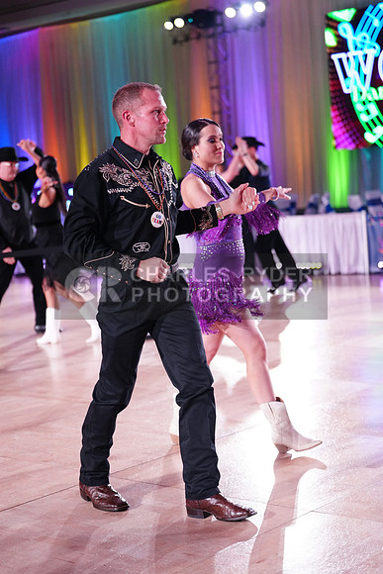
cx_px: 192
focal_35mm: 70
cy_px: 287
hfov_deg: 19.5
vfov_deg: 28.8
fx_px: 1116
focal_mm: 70
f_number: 2.8
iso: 2000
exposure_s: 1/400
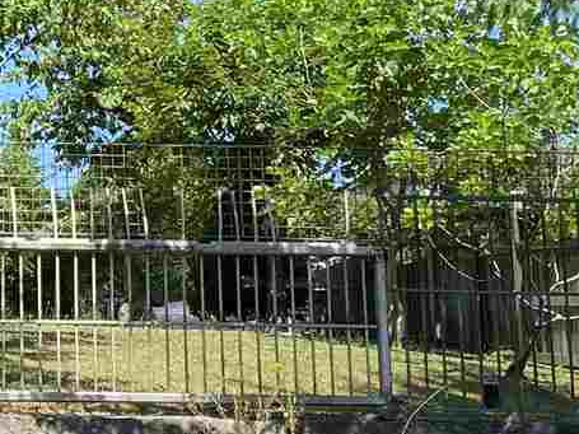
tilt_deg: +11.8
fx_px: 1956
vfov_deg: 12.6
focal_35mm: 117
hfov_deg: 16.4
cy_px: 107
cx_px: -41
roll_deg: -1.1
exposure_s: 1/919
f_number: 1.8
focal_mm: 4.25
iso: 32
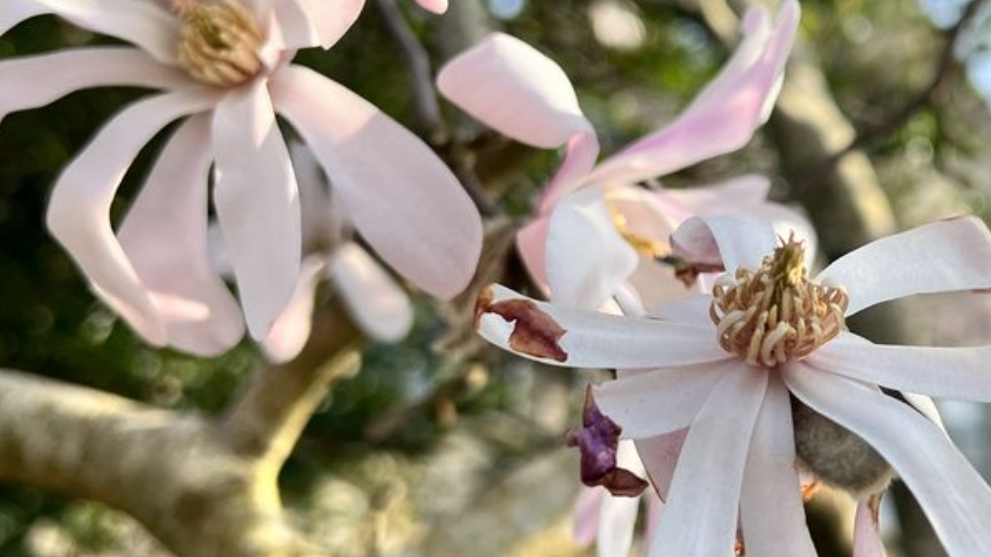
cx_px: 783
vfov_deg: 21.1
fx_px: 1498
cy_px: 261
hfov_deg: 35.5
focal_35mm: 57
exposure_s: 1/1838
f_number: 1.5
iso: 50
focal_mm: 5.7
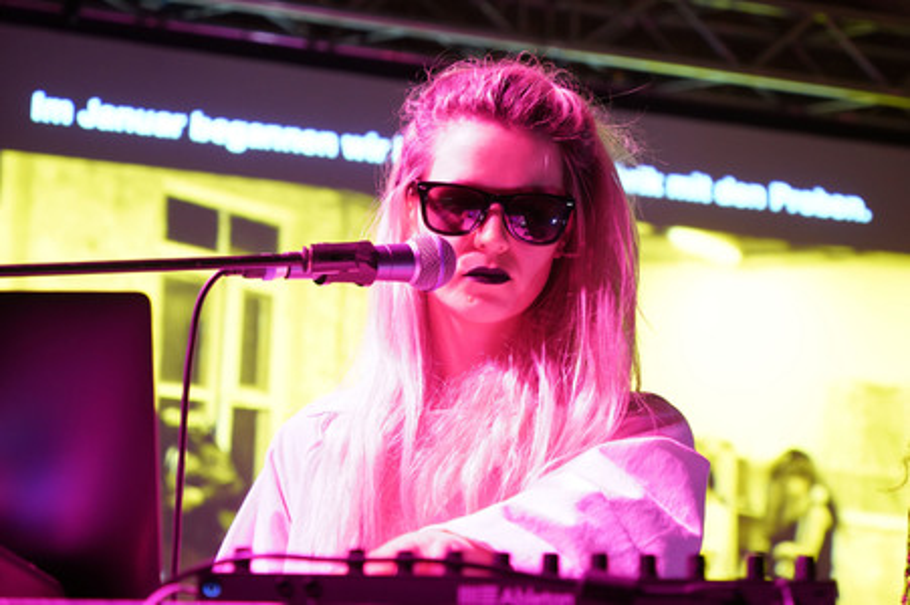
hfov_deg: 31.0
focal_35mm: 65
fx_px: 1642
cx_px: 455
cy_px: 302
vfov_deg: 20.9
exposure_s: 1/50
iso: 3200
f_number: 4
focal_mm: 65
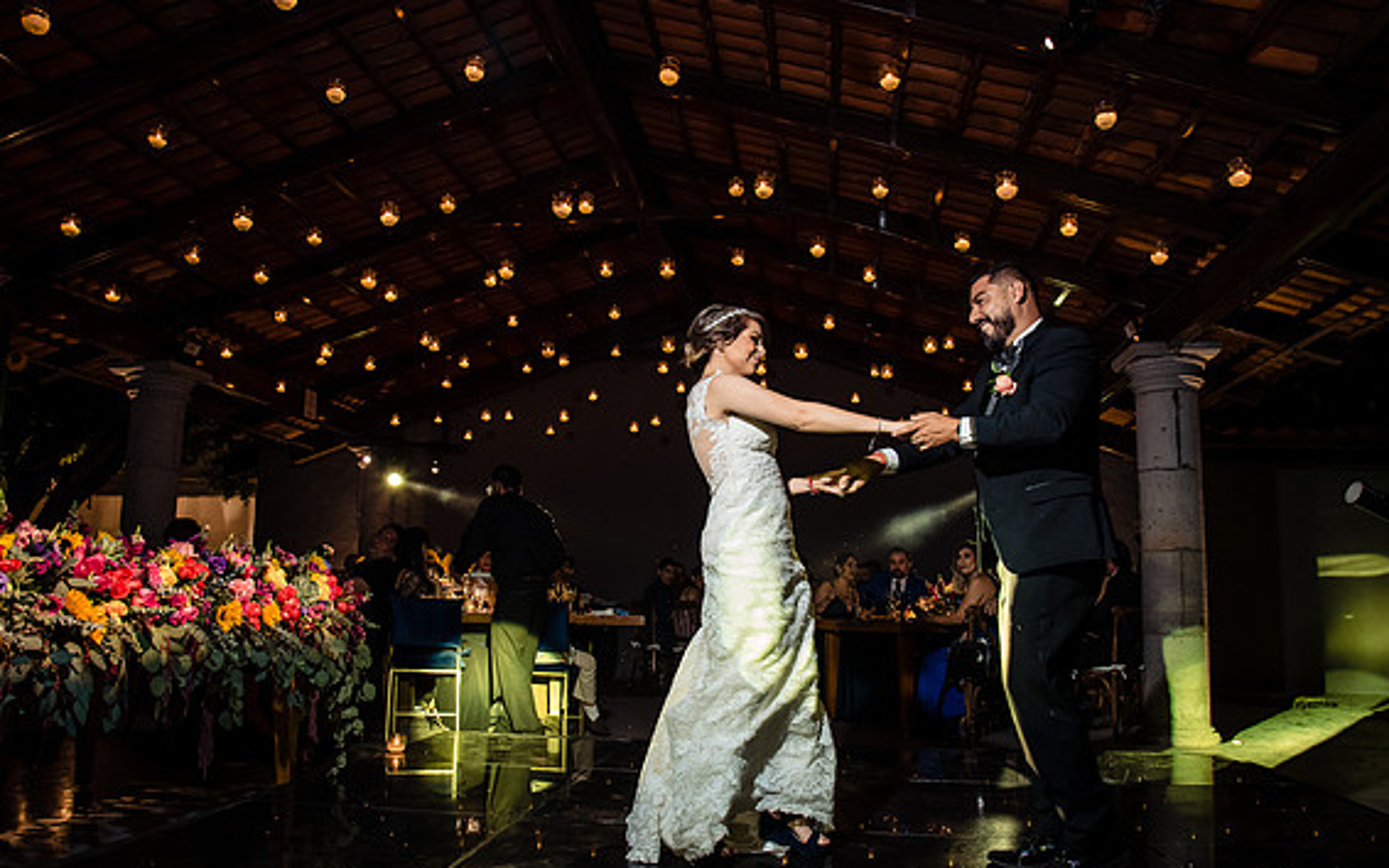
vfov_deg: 47.6
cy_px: 455
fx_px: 984
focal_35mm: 26
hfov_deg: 70.4
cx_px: 692
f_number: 7.1
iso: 2000
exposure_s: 1/60
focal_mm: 24
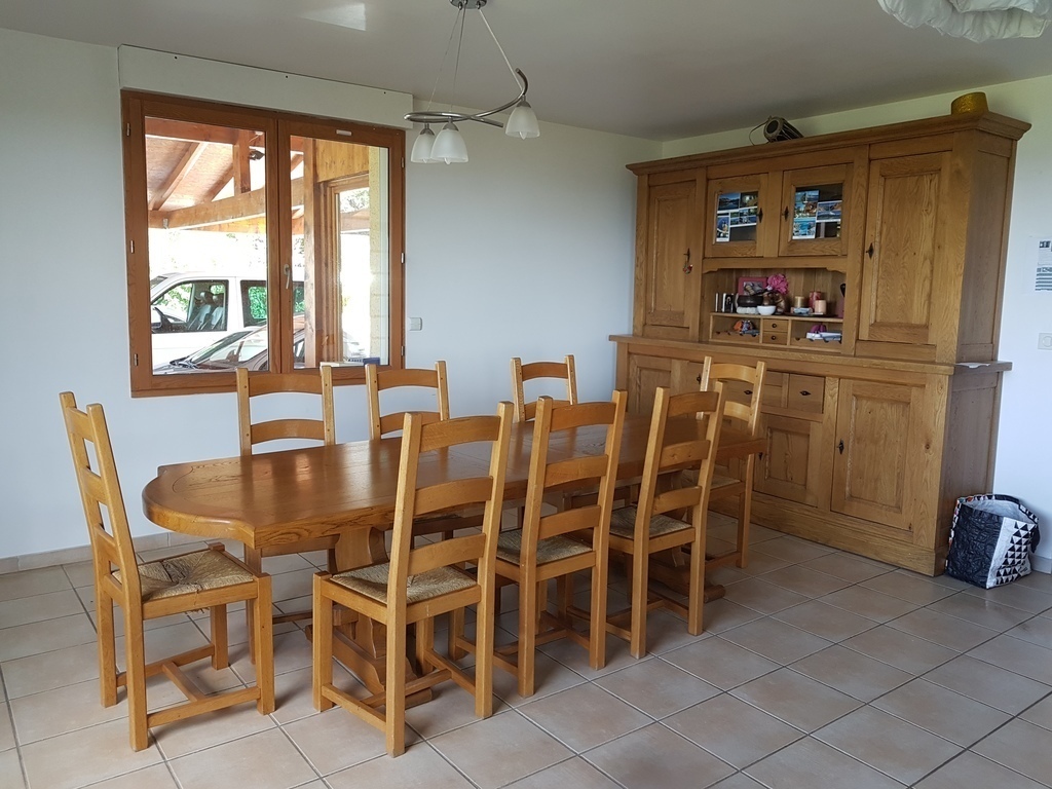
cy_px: 394
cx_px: 526
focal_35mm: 26
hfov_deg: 67.3
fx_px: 790
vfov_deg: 53.1
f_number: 1.7
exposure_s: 1/50
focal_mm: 4.2
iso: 80
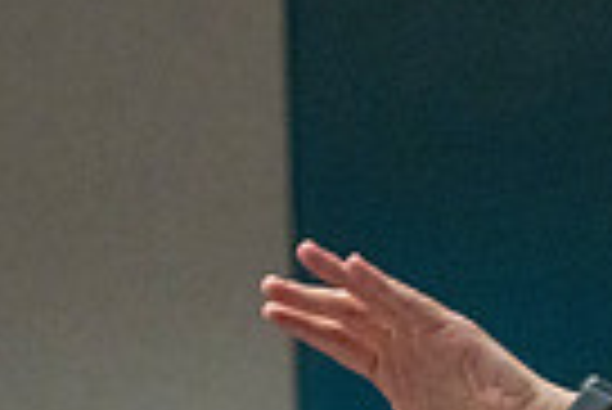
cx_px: 760
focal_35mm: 298
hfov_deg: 6.9
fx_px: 5071
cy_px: 813
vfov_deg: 4.6
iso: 10000
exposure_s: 1/500
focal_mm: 70
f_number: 4
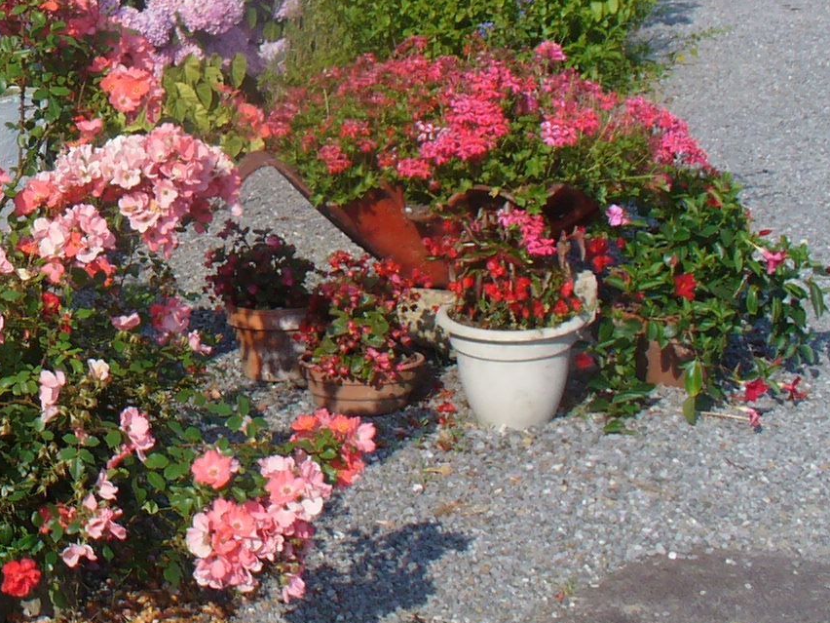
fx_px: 2398
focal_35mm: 100
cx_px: -181
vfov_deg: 14.6
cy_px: -2
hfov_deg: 18.5
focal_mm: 6.1
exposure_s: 1/320
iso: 64
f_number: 5.6
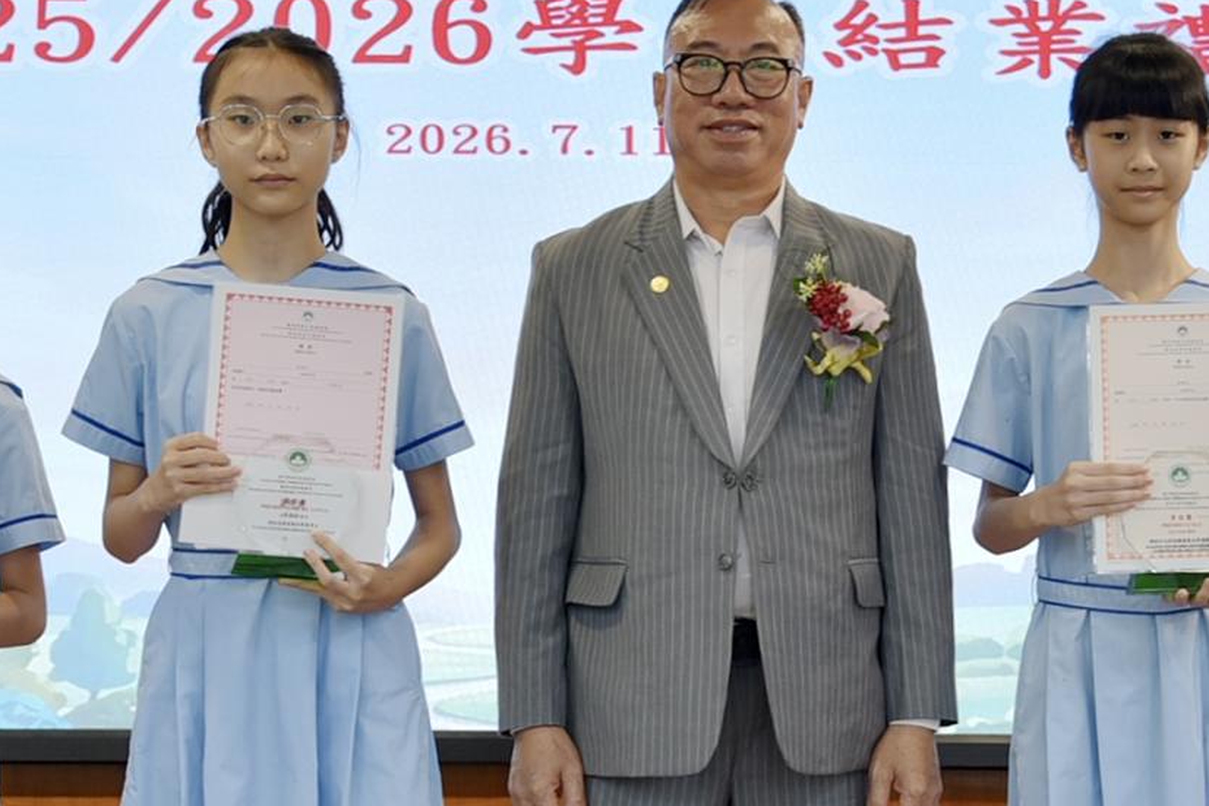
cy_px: 596
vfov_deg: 14.7
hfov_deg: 21.9
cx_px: 512
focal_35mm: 93
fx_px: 3124
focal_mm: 40
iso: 400
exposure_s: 1/90
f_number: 4.8
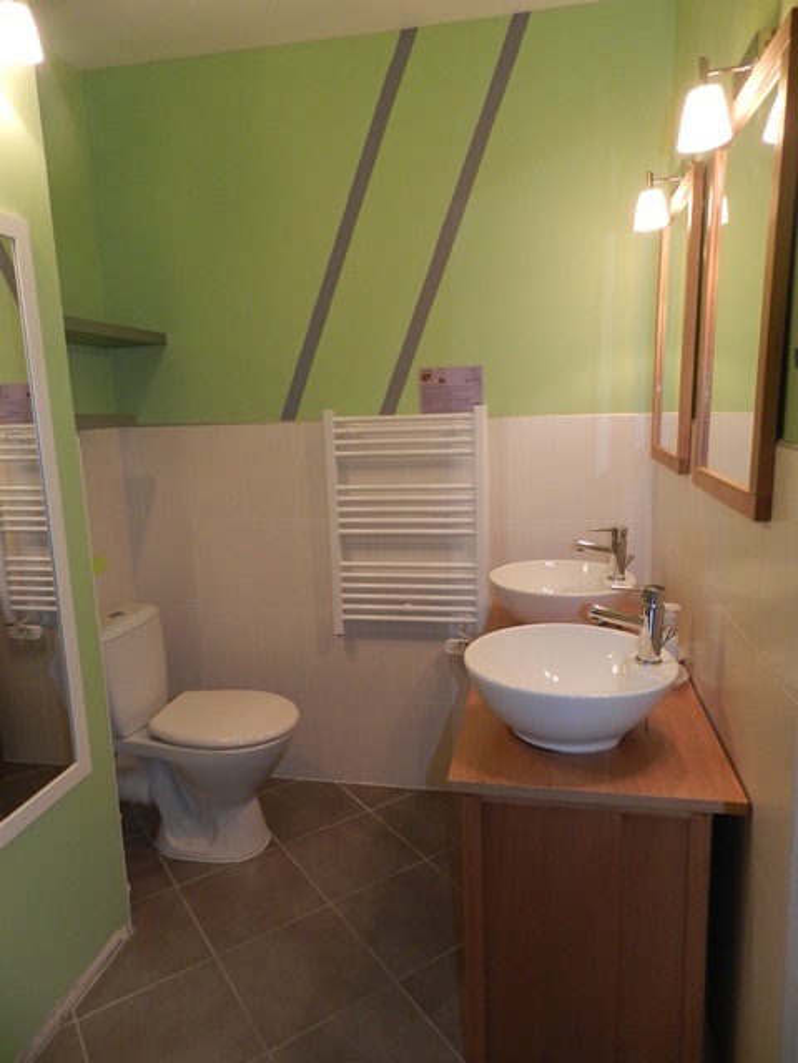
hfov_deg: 58.9
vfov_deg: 73.9
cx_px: 399
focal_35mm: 23
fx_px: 707
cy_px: 532
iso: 200
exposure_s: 1/30
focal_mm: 4
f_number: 3.4
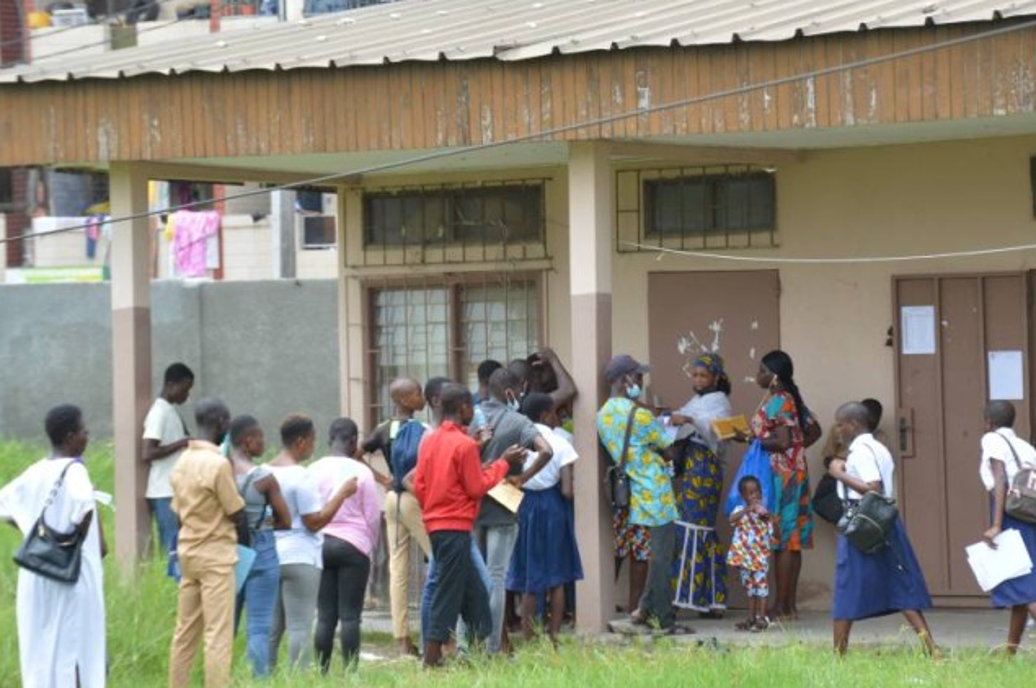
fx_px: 4072
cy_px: 319
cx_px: 533
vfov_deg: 9.7
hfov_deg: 14.5
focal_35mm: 142
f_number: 8
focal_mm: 75
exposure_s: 1/200
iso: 200
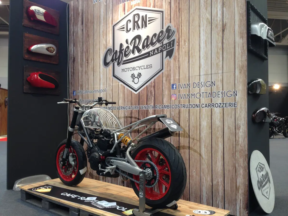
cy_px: 108
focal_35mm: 33
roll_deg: +0.1
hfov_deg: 55.4
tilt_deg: +0.4
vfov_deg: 42.9
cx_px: 144
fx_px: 275
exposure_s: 1/20
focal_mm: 4.12
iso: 64
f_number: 2.4
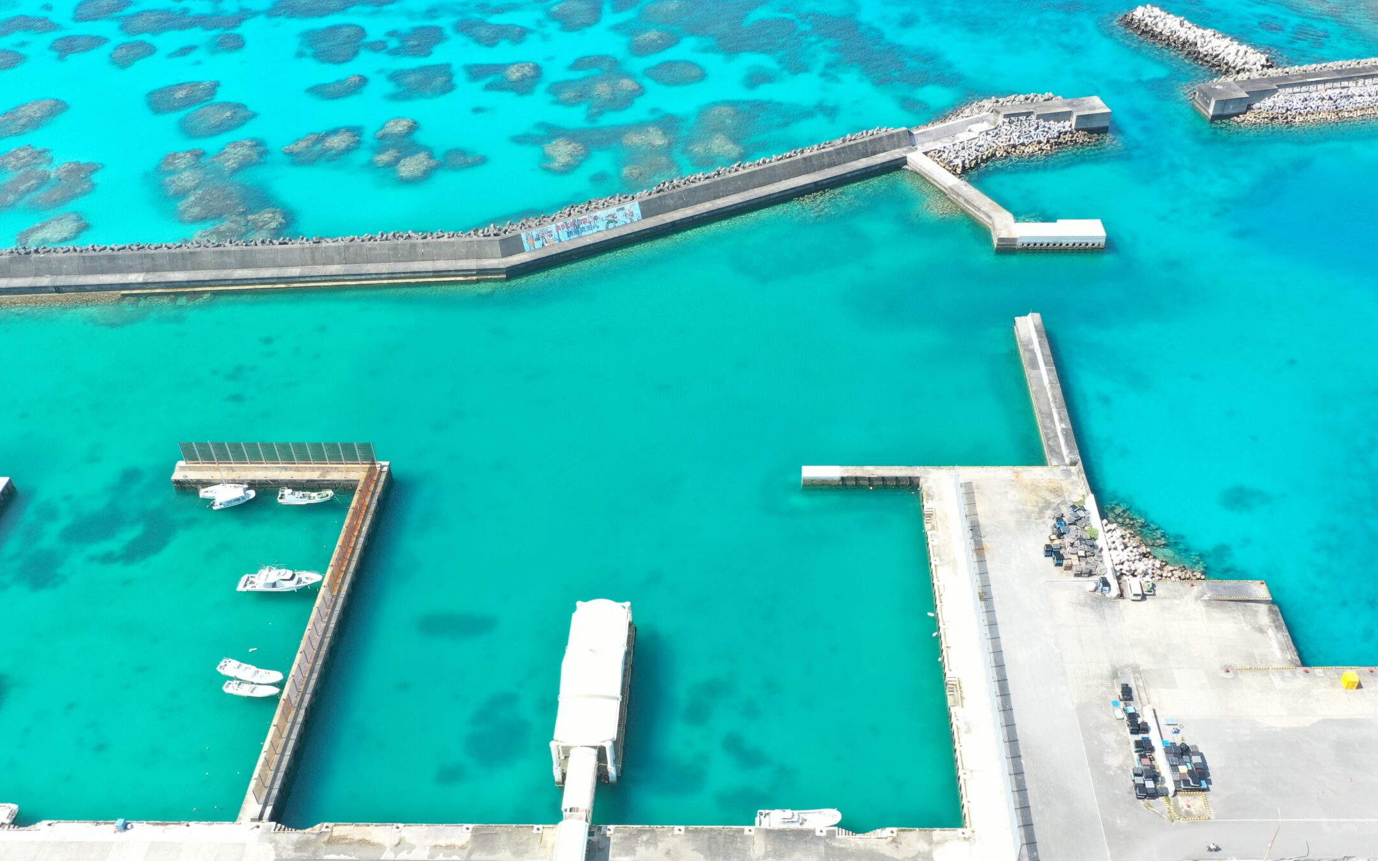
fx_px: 1277
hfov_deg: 56.6
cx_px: 743
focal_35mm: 34
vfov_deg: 37.1
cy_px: 521
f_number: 5
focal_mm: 10.26
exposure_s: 1/240
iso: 100
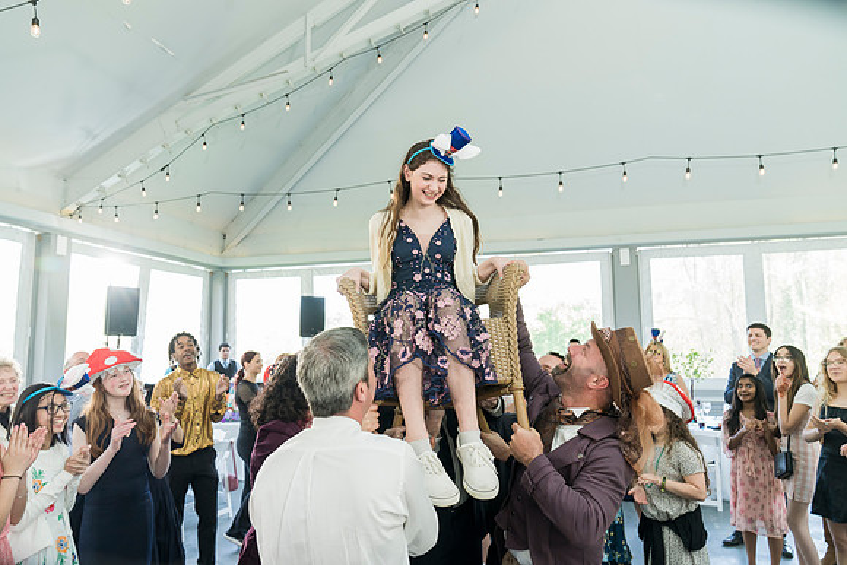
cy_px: 282
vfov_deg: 51.3
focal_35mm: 25
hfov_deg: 71.5
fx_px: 588
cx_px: 424
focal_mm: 25
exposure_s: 1/200
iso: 1250
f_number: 4
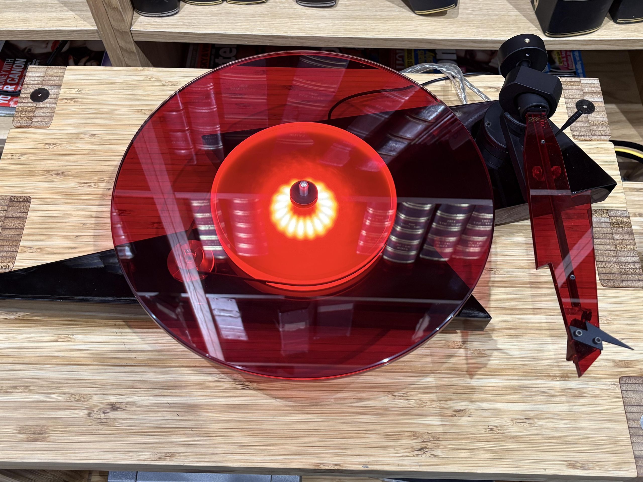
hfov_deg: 67.3
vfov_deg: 53.1
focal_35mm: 26
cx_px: 322
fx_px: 483
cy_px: 241
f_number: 1.6
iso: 125
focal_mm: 5.96
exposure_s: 1/47
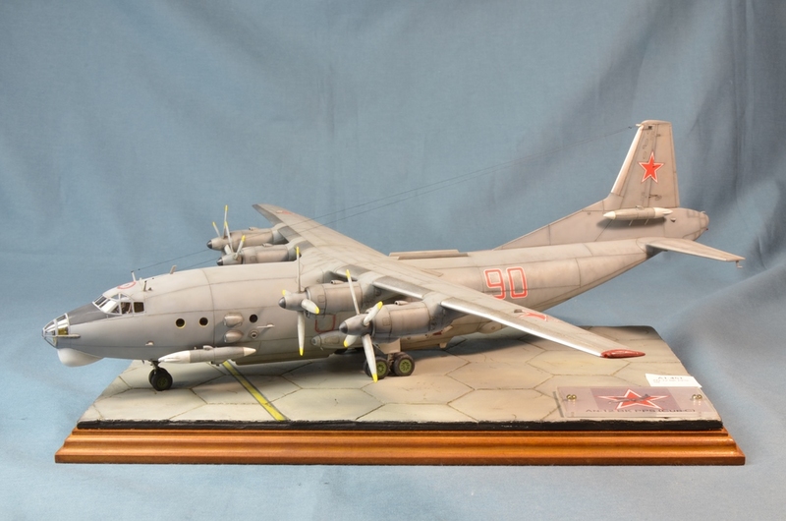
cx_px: 393
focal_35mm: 52
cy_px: 260
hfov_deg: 37.9
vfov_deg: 25.6
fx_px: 1144
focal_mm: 35
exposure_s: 1/1.3
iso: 200
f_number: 20
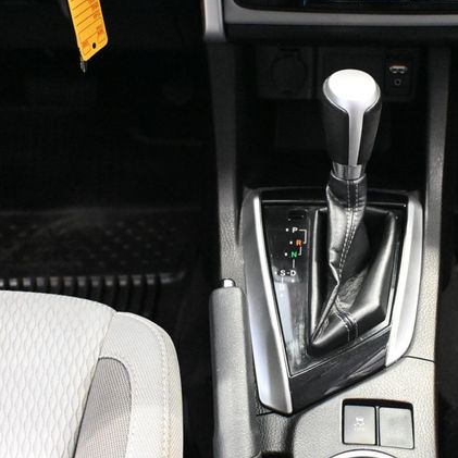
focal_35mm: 63
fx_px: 943
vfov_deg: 27.3
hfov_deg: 27.0
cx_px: 330
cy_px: 230
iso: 12800
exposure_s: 1/40
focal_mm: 32.5
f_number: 5
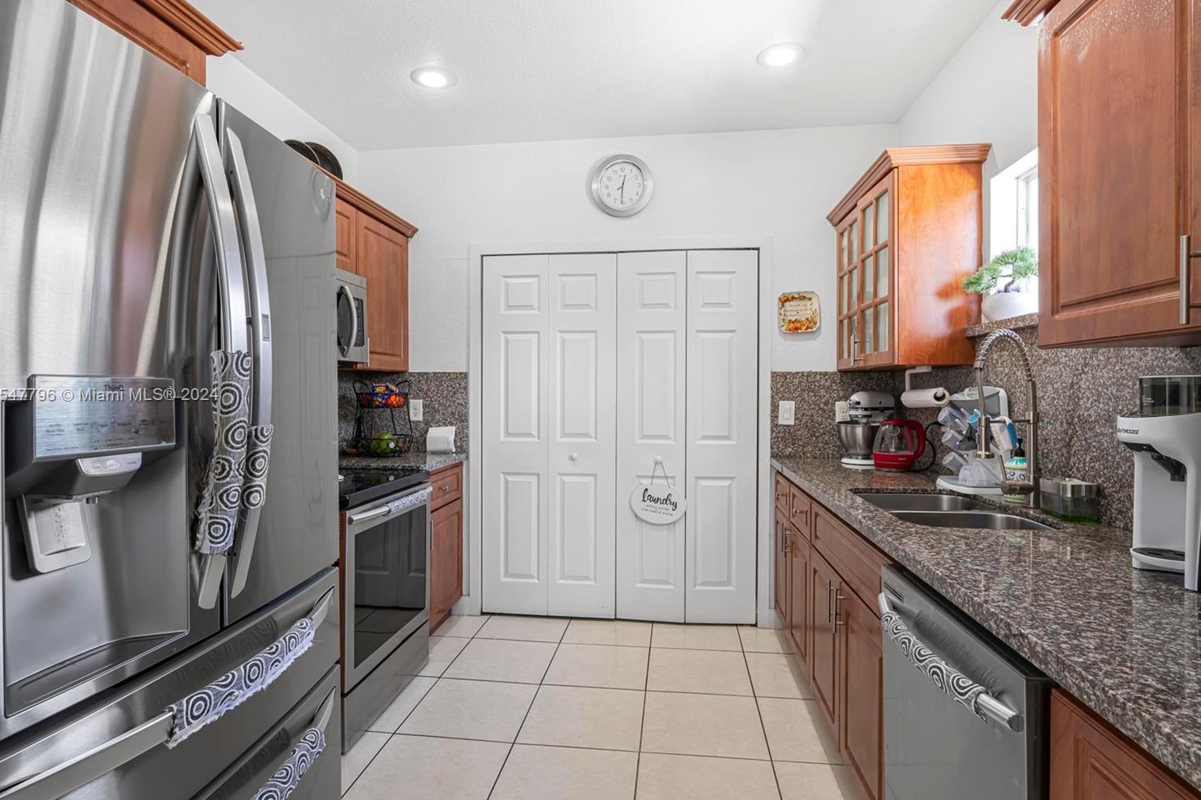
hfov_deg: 86.9
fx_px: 634
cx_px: 599
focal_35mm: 19
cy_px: 396
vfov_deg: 64.6
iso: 200
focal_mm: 18
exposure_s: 1/4
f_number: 9
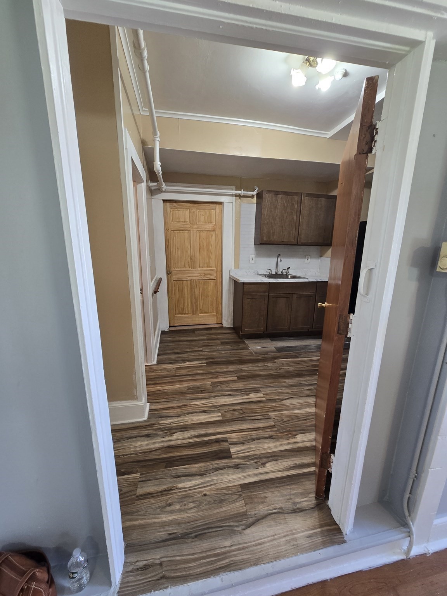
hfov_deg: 89.9
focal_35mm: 13
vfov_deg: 106.2
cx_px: 224
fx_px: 224
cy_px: 298
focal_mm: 2.2
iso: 100
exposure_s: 1/60
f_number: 2.2
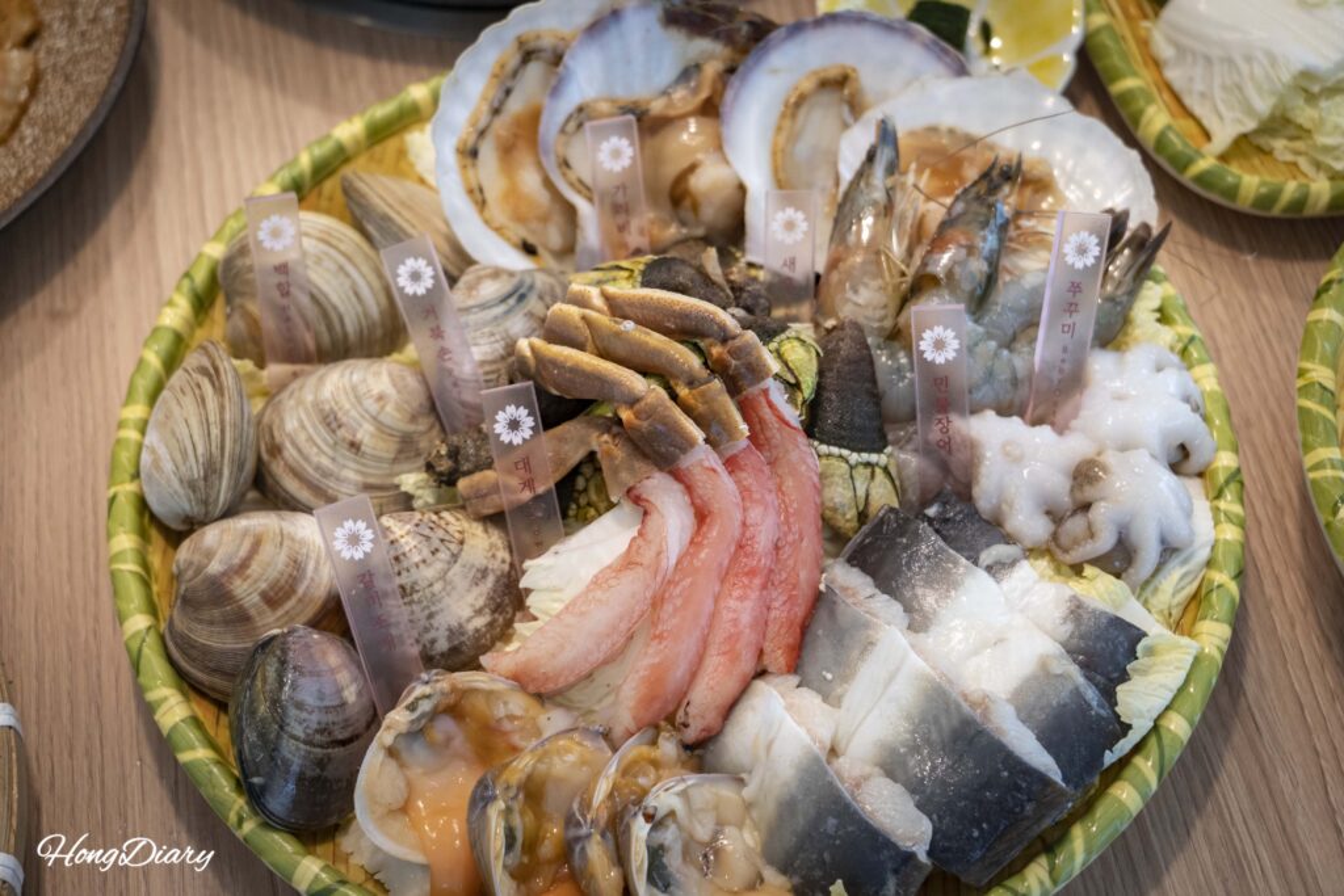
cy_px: 448
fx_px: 1867
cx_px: 672
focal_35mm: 50
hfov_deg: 39.6
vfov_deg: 27.0
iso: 2000
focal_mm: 50
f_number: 5.6
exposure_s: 1/160
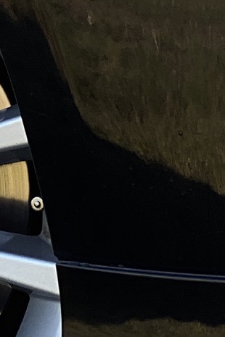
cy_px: 30
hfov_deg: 3.4
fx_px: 3647
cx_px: -545
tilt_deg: -0.9
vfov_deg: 5.3
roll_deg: -0.1
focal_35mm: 389
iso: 25
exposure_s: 1/185
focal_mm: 9
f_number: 2.8
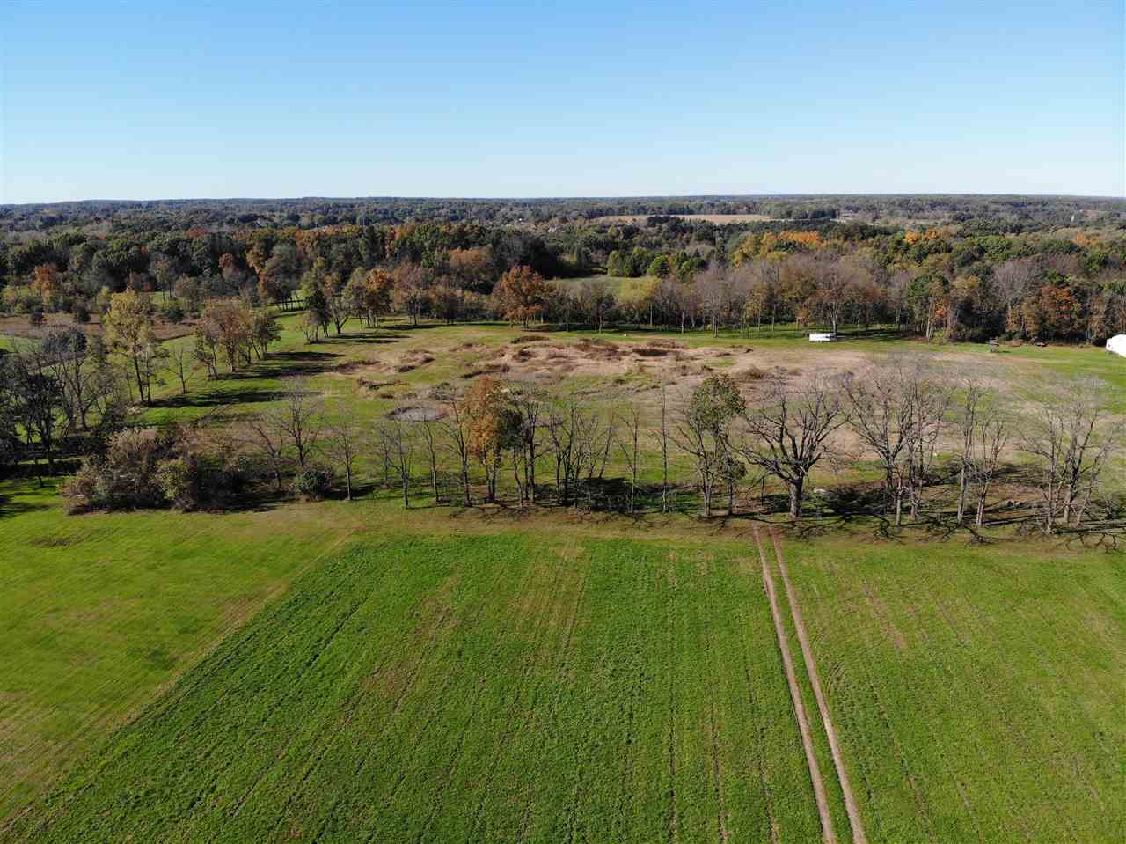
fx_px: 780
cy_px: 422
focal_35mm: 24
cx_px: 563
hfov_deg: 71.6
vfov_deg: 56.8
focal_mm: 4.5
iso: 113
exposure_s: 1/825
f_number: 2.8
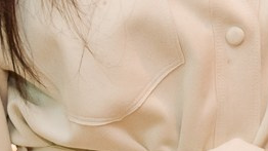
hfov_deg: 5.8
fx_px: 2606
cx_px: 442
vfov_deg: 3.3
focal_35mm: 367
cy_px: 75
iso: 2000
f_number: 2.8
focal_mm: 42
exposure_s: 1/125
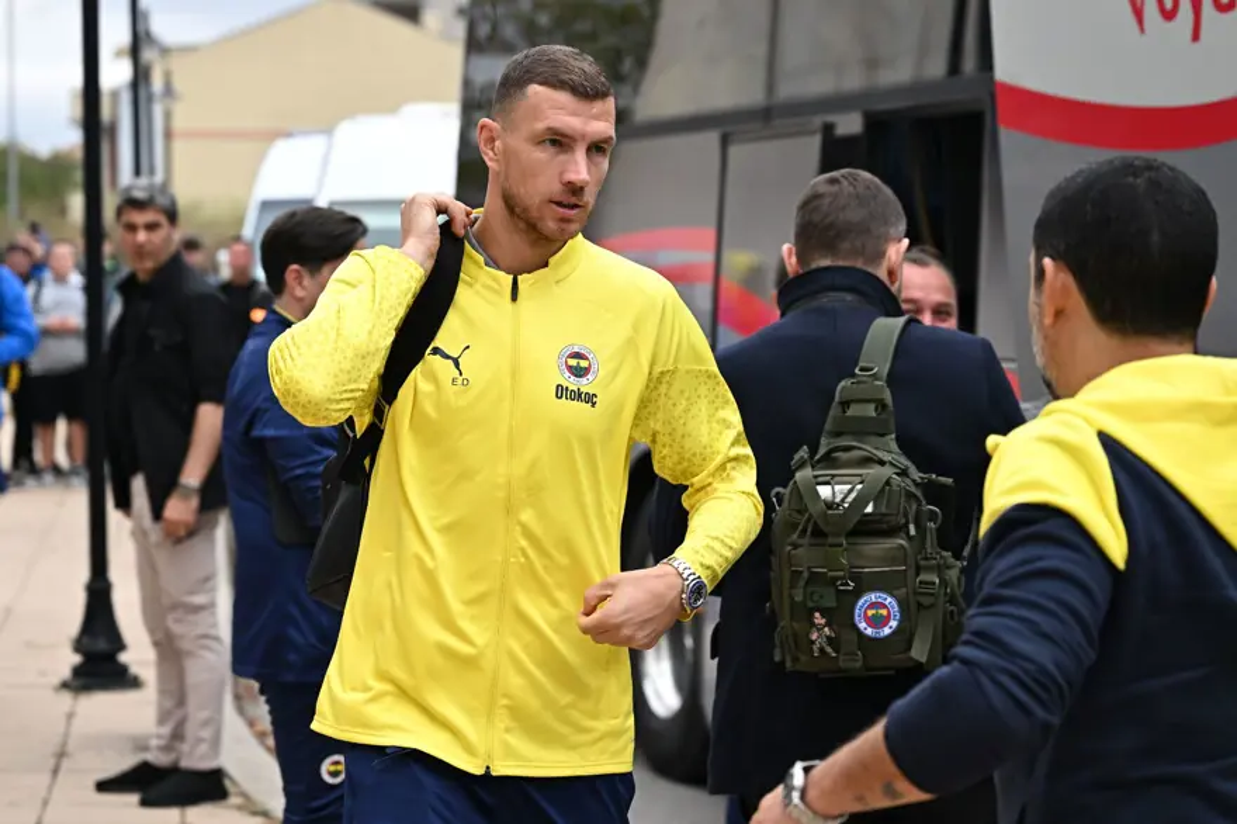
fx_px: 2404
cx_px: 618
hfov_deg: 28.9
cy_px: 412
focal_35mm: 70
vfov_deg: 19.4
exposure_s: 1/500
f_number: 3.5
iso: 500
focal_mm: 70
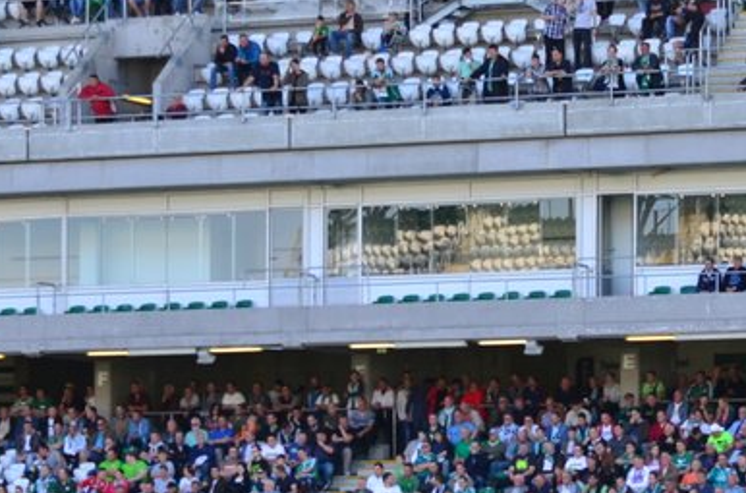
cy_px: 499
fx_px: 5062
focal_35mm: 245
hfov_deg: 8.4
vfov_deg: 5.6
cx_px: 504
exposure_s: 1/500
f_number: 5
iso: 400
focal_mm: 70
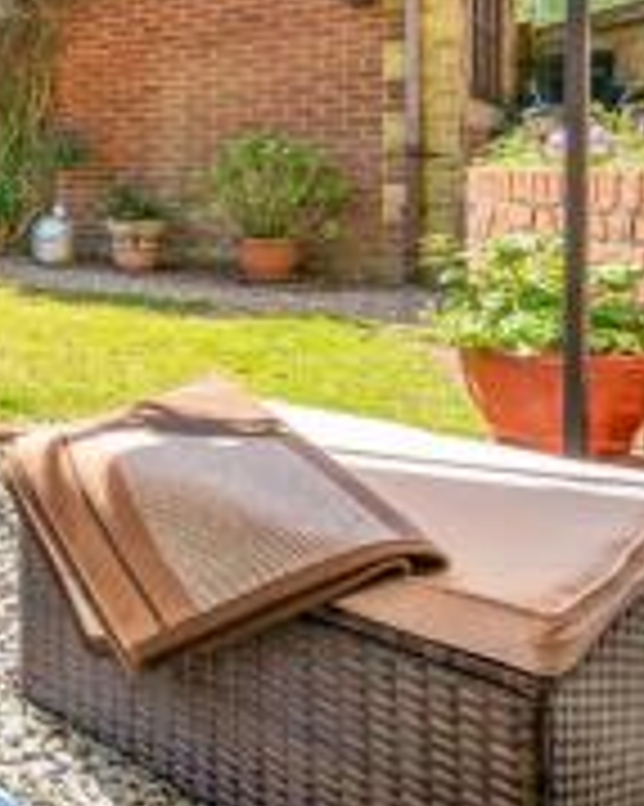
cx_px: -297
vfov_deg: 48.6
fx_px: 835
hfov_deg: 28.8
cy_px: 160
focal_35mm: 35
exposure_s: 1/160
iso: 320
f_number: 9
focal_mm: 14
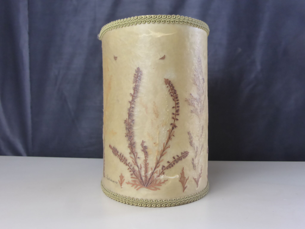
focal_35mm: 39
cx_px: 152
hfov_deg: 47.9
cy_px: 114
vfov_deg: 36.8
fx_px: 344
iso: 400
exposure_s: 1/60
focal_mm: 6.9
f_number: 3.9
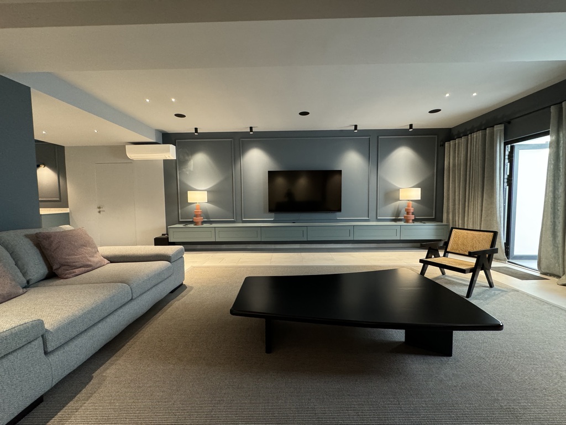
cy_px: 212
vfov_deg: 85.7
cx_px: 283
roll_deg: +0.3
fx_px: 229
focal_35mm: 14
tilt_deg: -3.5
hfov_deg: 102.1
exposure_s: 1/50
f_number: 2.2
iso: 640
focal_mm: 2.22
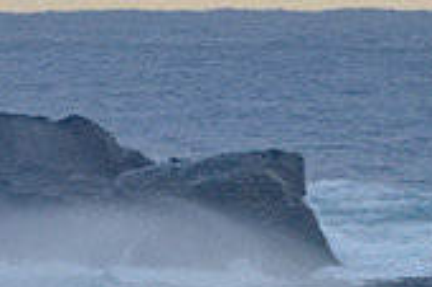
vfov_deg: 0.9
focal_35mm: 1509
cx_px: 46
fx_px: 18090
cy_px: 410
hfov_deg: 1.4
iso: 800
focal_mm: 360
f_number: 5.6
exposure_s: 1/2000
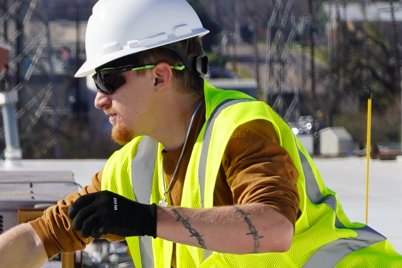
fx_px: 4400
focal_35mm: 394
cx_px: -302
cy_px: 500
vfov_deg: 3.5
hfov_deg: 5.2
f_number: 5.6
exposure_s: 1/800
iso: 100
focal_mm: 70
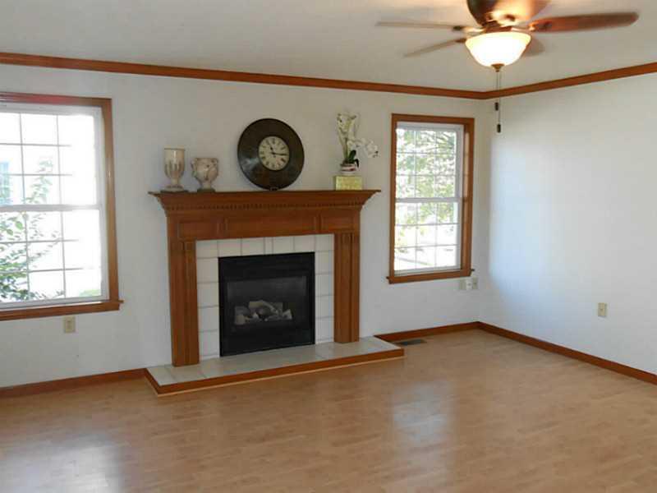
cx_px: 328
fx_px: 645
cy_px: 246
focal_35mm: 34
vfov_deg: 41.8
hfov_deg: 54.0
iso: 250
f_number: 3.9
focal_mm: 6
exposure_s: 1/30
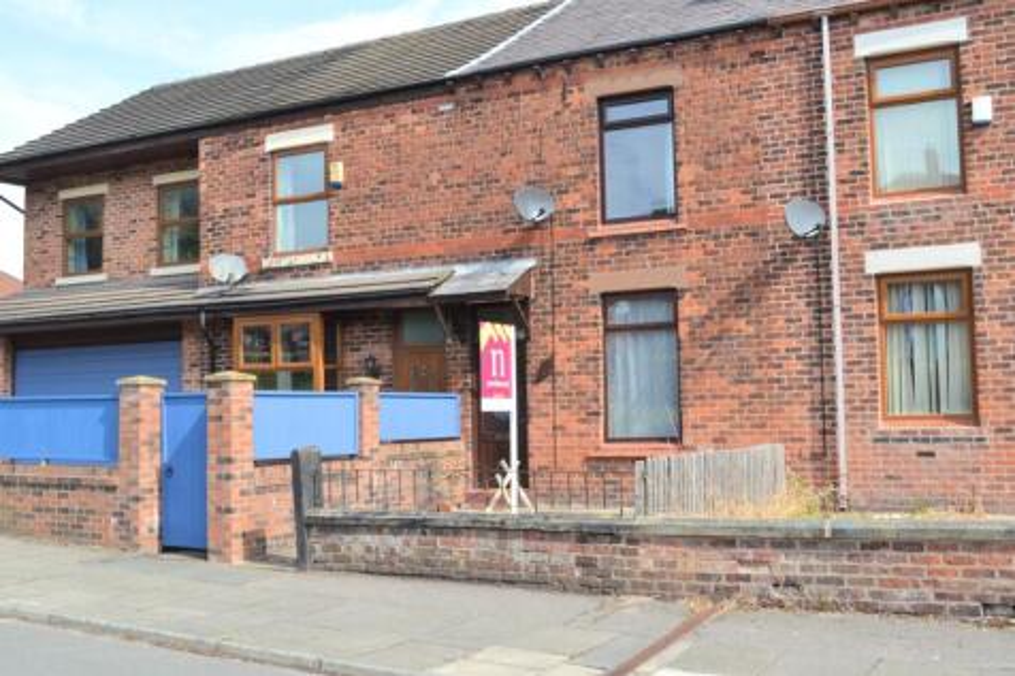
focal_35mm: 39
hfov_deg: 49.6
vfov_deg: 34.2
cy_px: 338
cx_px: 508
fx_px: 1099
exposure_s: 1/100
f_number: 8
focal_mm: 26
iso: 100
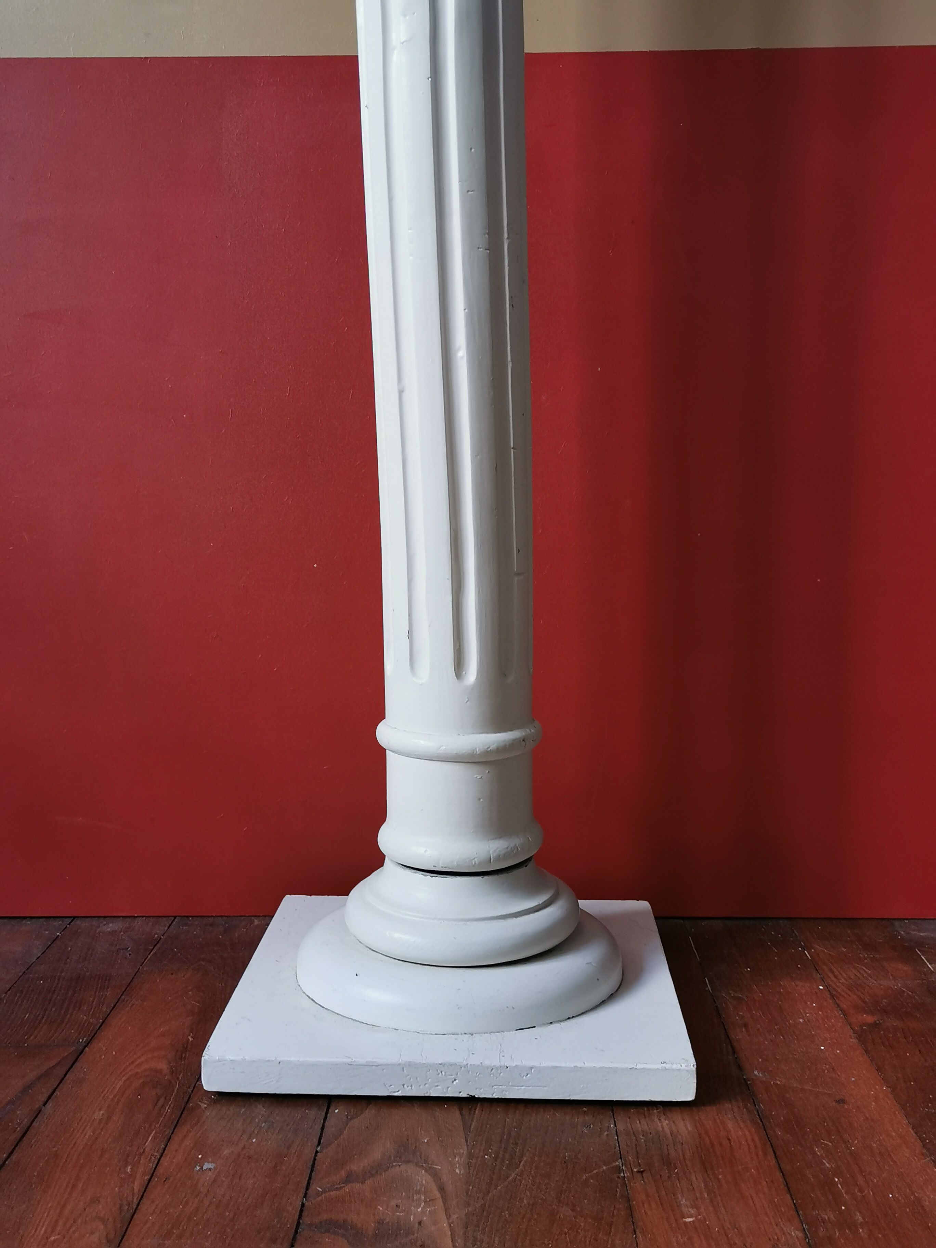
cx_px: 468
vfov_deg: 50.1
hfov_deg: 38.7
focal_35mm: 37
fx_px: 1334
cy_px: 624
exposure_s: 1/50
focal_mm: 5.58
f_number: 1.8
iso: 160
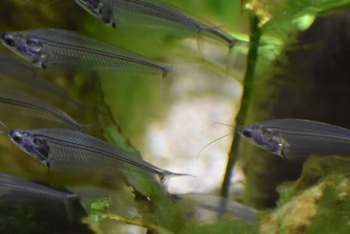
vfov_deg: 3.3
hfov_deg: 4.9
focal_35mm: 422
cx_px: 119
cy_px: 133
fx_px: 4100
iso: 3200
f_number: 5.3
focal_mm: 185
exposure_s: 1/80
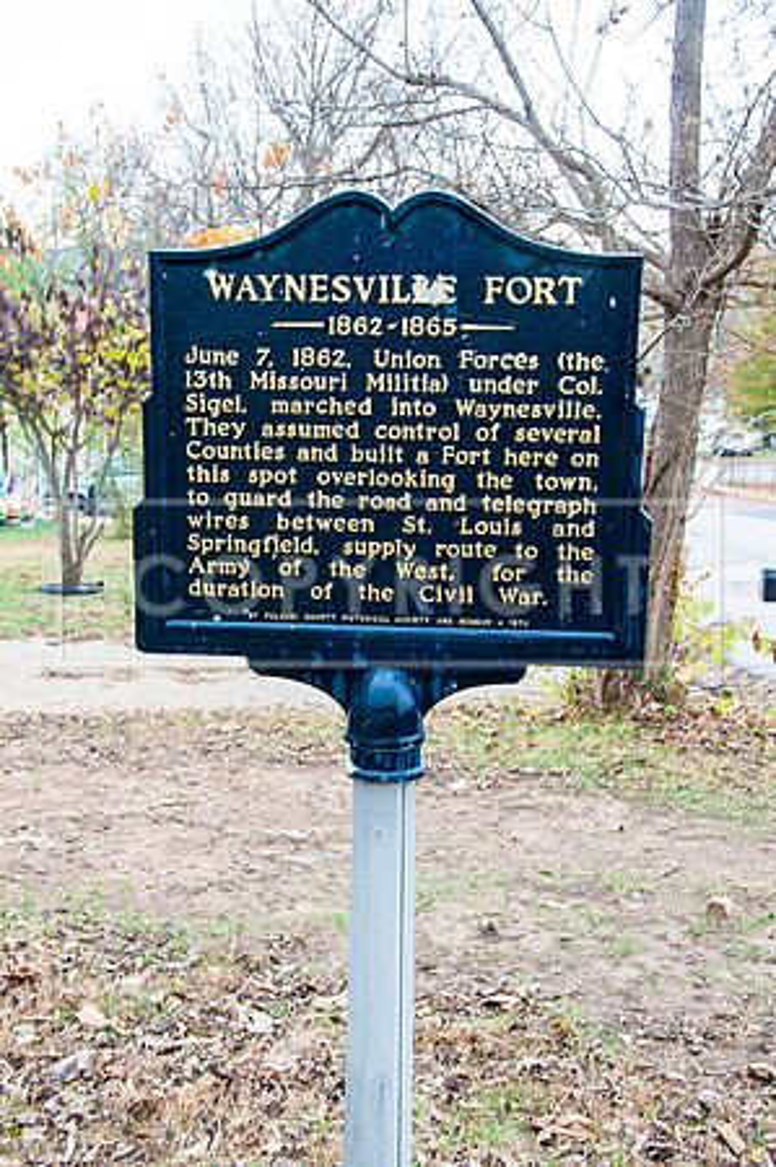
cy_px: 584
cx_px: 388
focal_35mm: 46
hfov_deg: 28.9
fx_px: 1507
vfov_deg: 42.4
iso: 220
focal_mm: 31
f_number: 5.6
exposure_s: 1/30
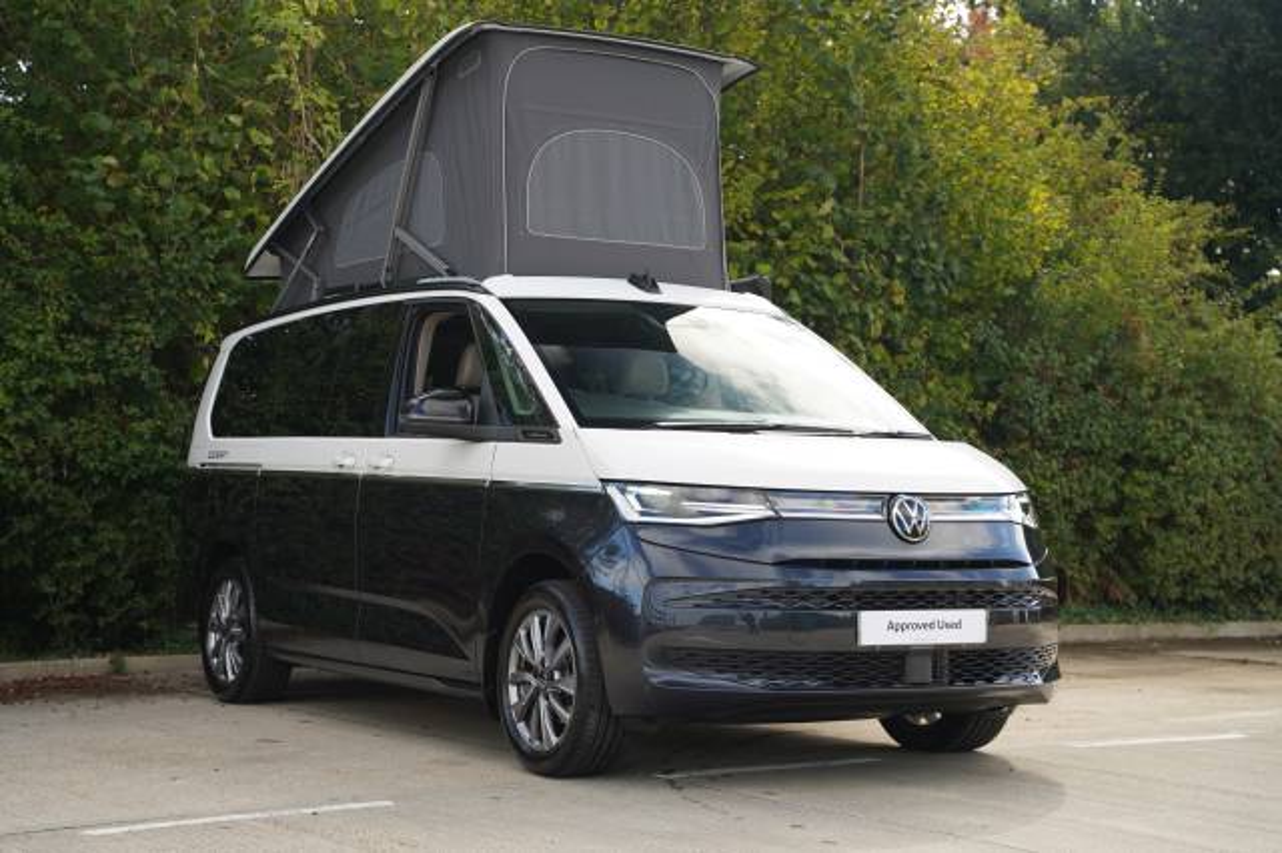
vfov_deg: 22.5
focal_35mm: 60
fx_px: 2150
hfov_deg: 33.2
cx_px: 641
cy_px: 426
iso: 100
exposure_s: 1/160
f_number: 4
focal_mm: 60.4
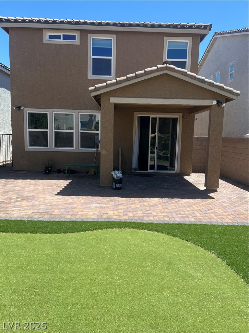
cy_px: 166
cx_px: 124
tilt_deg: -6.3
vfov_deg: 67.3
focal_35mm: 26
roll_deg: -1.3
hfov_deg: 53.1
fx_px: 249
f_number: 1.5
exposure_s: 1/2083
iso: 50
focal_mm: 5.7
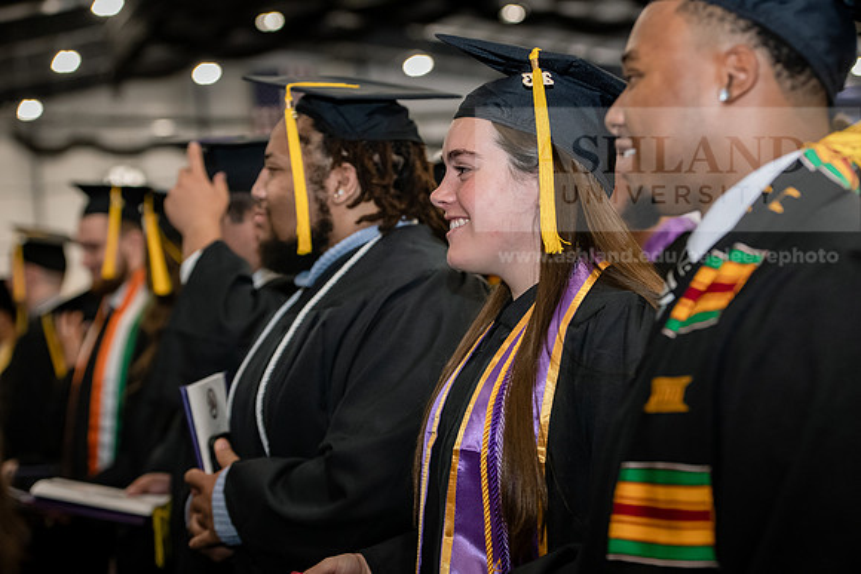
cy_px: 287
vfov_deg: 16.1
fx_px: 2033
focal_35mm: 85
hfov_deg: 23.9
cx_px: 430
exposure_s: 1/200
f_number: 4
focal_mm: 85
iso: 2500
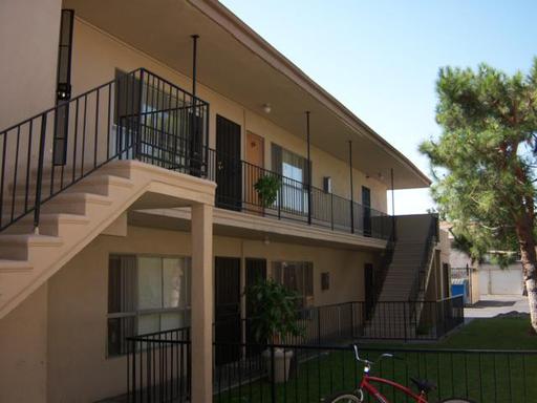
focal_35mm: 36
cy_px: 202
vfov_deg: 39.7
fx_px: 558
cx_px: 268
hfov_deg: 51.4
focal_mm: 7.5
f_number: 2.8
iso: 80
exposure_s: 1/500
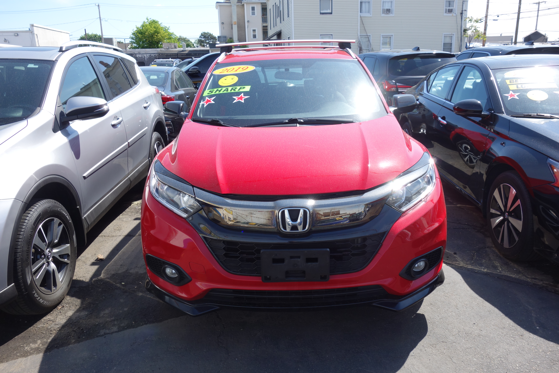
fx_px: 435
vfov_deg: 46.4
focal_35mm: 28
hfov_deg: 65.5
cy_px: 186
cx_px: 280
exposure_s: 1/250
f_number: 5.6
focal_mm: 10.4
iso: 125
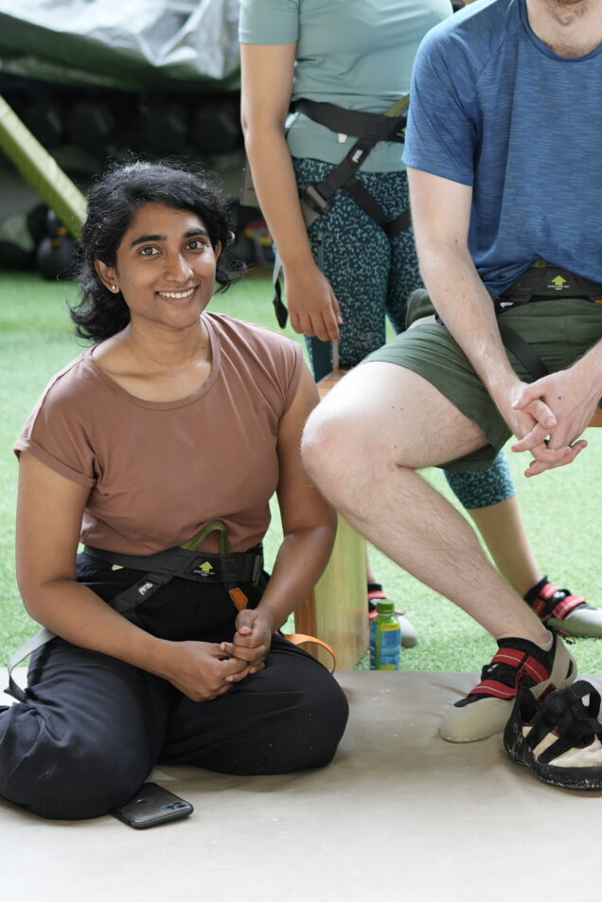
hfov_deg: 14.1
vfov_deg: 21.6
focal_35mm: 94
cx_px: 755
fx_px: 2356
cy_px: 278
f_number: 2
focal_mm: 35
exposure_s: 1/125
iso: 160
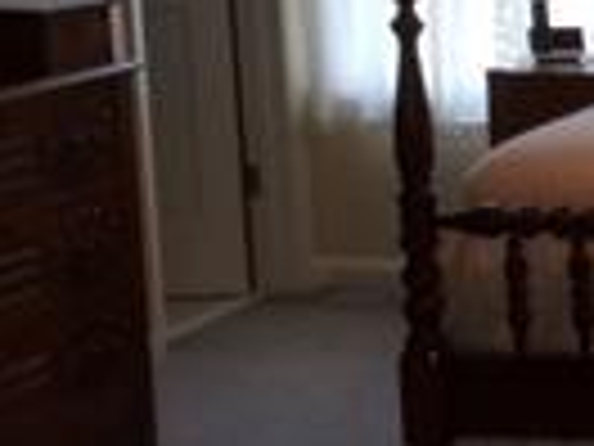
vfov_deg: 10.5
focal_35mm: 141
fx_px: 2420
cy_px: 207
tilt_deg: -10.4
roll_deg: +0.5
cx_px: 1282
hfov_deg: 12.0
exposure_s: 1/30
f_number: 2.2
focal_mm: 4.15
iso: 50
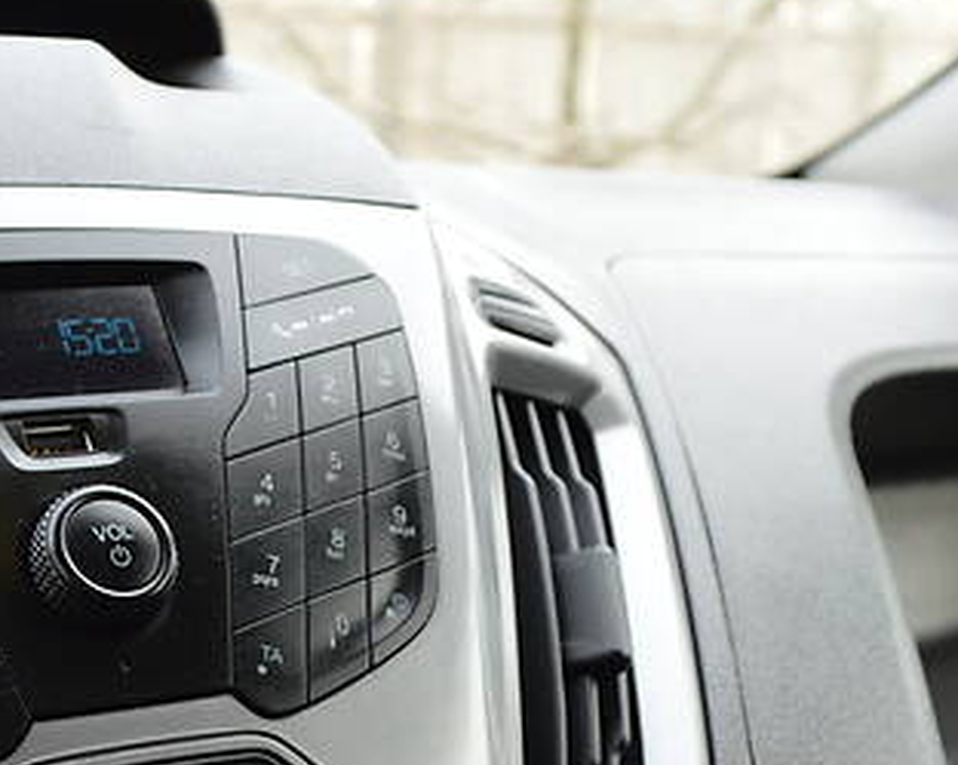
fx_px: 1841
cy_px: 550
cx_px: 86
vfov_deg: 23.3
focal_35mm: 65
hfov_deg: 28.0
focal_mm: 18
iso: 400
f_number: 5
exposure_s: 1/100
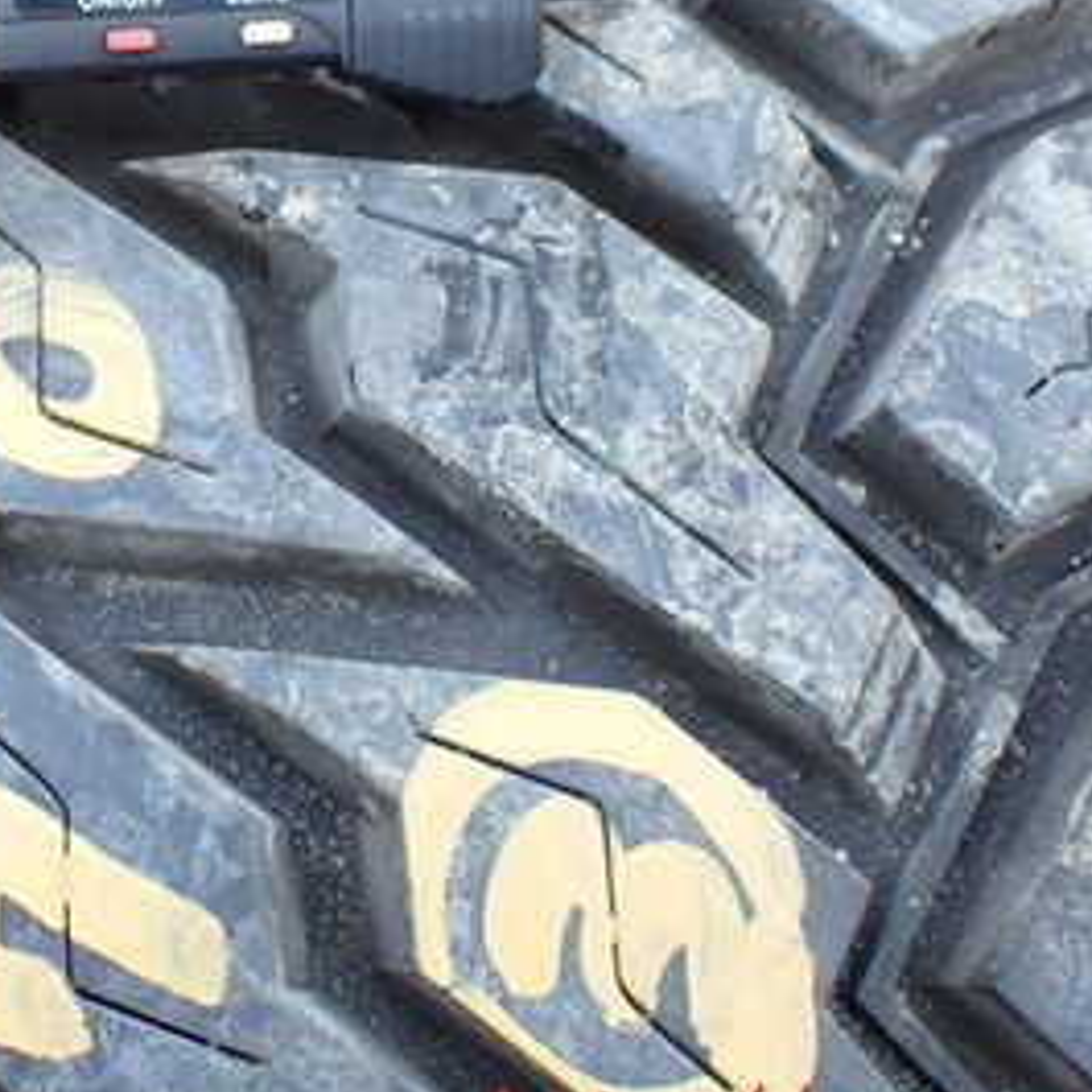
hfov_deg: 27.9
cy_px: 255
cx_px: 190
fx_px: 2141
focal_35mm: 60
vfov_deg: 28.1
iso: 100
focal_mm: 5.4
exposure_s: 1/200
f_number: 2.3
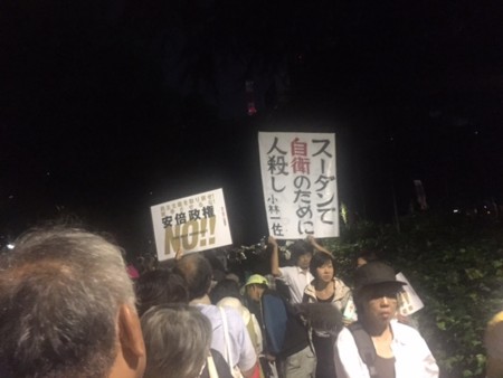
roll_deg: +5.4
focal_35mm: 29
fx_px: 422
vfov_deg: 48.3
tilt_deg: +10.0
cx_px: 252
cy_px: 189
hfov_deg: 61.6
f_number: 2.2
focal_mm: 4.15
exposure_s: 1/15
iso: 400
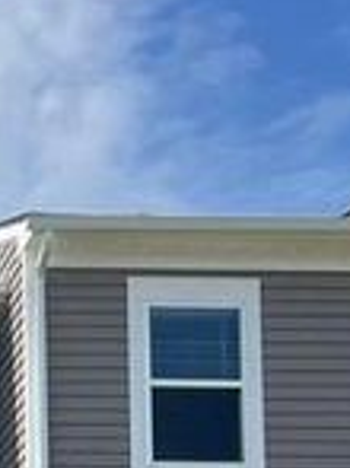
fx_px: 1593
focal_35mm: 118
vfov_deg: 14.8
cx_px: -436
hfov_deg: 11.0
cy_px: 820
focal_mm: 5.7
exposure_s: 1/4444
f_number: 1.5
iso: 50
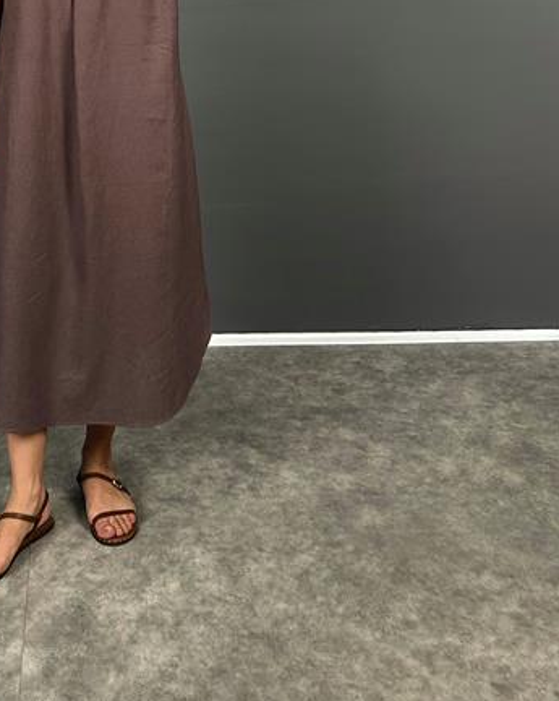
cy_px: -49
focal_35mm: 51
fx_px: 1056
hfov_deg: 29.2
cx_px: 135
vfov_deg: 32.7
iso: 125
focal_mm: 6.86
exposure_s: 1/121
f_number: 1.78
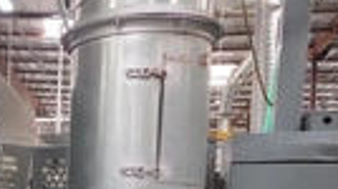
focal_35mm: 75
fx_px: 671
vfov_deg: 14.9
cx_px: -76
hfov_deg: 25.2
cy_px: 281
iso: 4000
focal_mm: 8.8
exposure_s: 1/250
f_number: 1.8
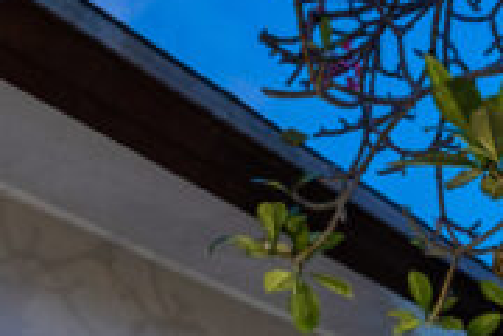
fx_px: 894
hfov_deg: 31.4
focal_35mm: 64
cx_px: 268
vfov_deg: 15.9
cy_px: 697
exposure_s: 3.1
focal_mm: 10
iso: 400
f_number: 8
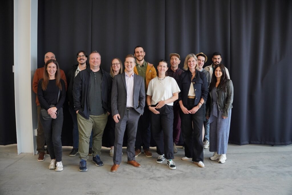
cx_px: 146
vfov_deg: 47.9
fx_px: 219
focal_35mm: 27
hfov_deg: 67.4
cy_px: 98
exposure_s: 1/200
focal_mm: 18
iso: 800
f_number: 3.5
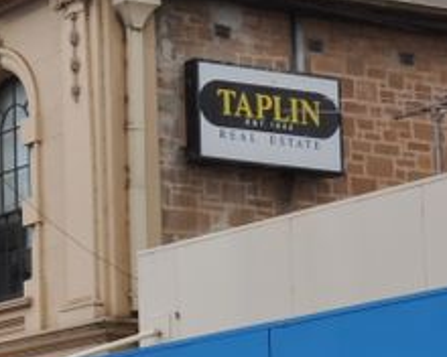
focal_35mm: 170
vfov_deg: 9.0
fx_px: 2249
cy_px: 355
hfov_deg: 10.7
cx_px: -333
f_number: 13
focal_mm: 26
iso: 200
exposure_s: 1/160
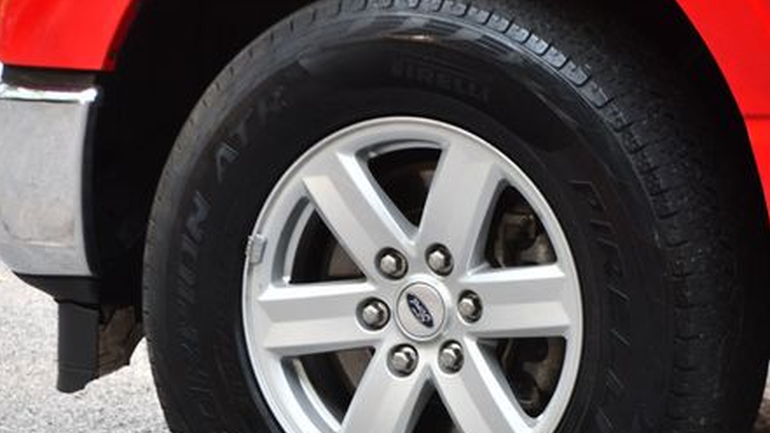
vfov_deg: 4.4
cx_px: 437
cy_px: 285
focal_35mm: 278
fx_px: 5676
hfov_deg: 7.8
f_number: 4.8
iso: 720
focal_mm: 122
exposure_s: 1/250
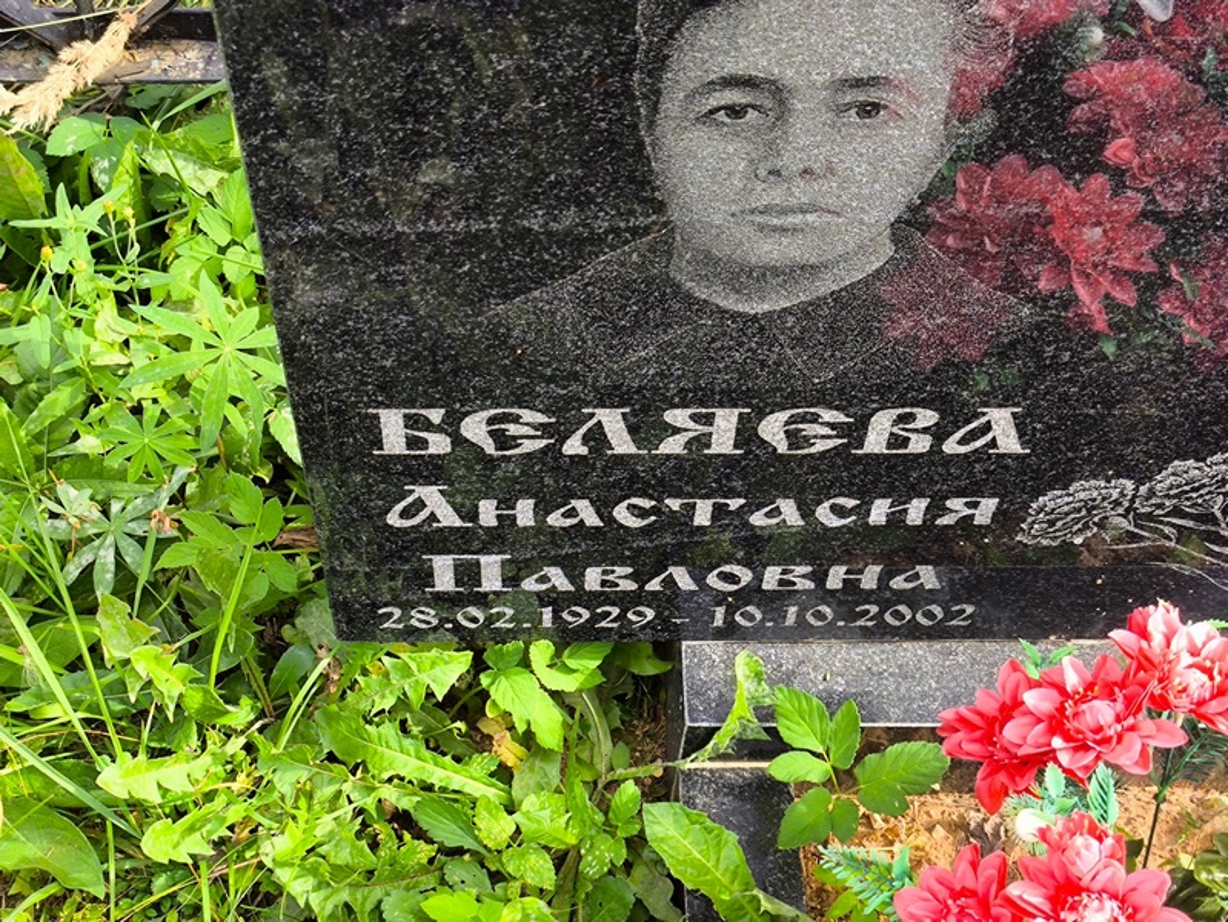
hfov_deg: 38.2
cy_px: 461
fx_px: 1775
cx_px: 614
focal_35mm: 50
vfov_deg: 29.1
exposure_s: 1/249
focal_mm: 4.71
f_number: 1.7
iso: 50
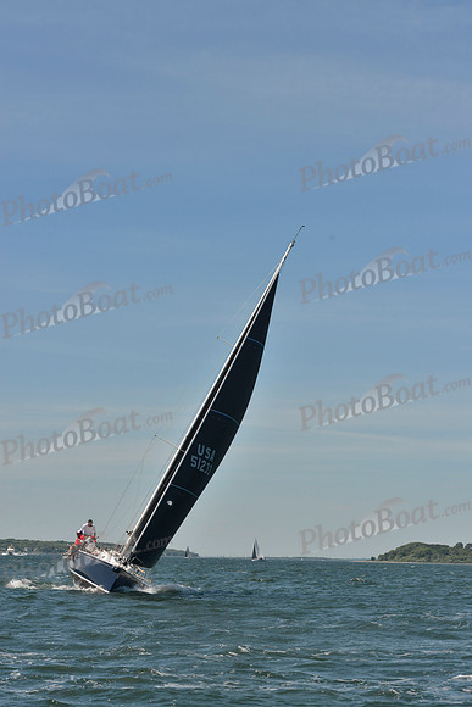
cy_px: 354
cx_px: 236
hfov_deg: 17.1
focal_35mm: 80
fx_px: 1572
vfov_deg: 25.4
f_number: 9
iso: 280
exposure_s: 1/1250
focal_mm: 80
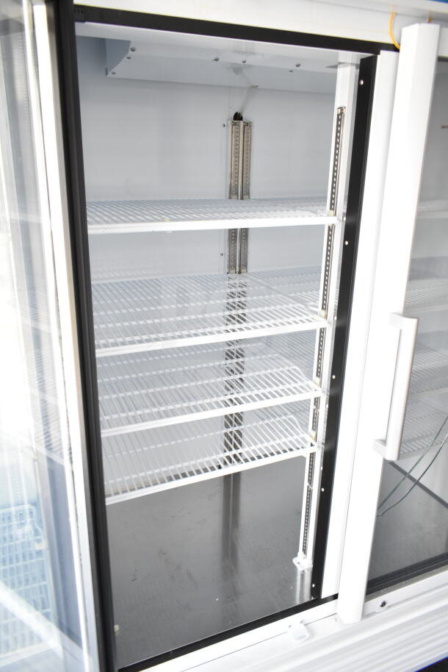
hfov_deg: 48.0
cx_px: 224
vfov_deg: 67.4
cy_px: 336
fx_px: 504
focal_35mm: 27
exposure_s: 1/50
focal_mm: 18
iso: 1600
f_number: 3.5
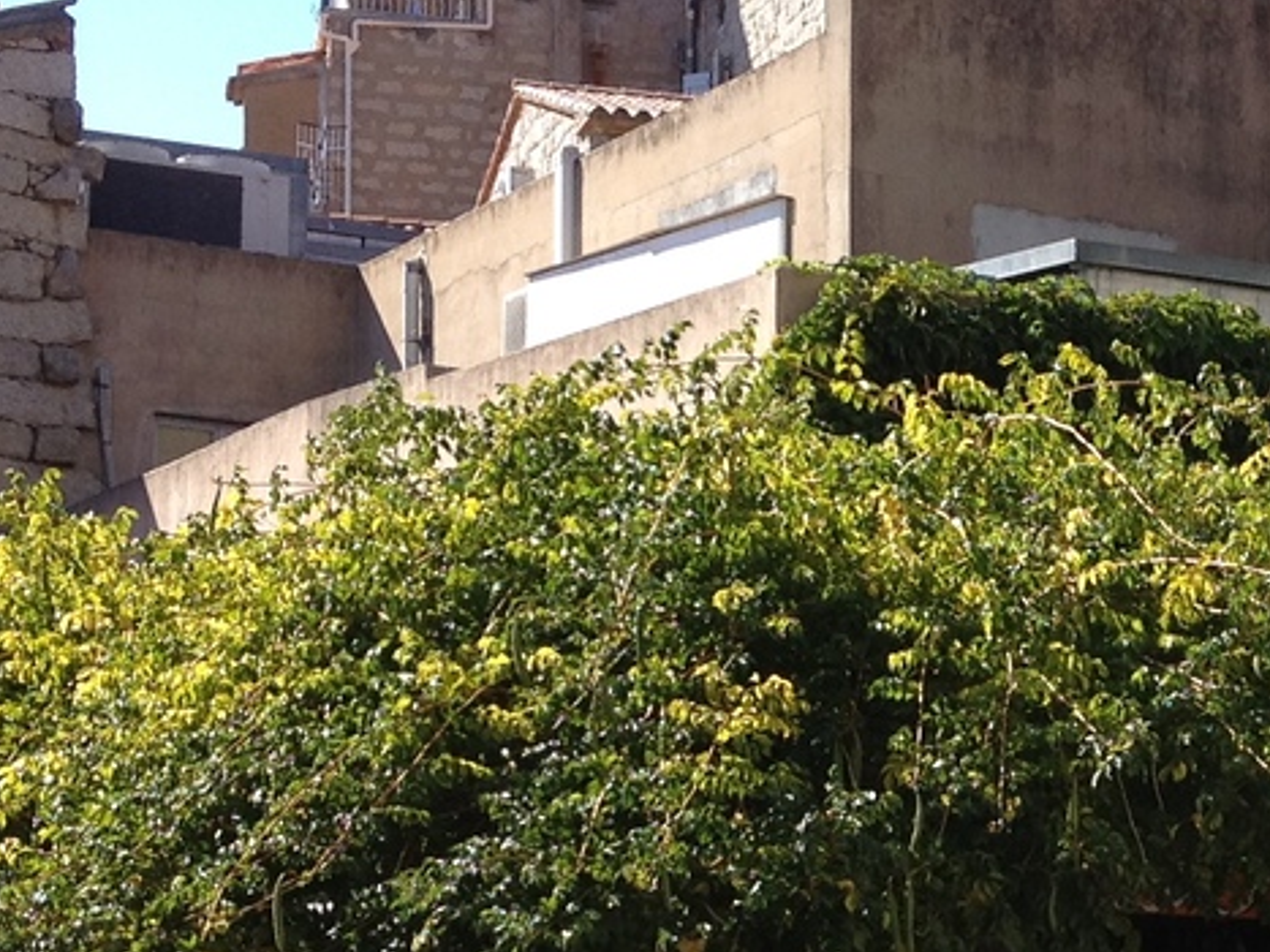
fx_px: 4401
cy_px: 827
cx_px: 1333
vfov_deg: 12.3
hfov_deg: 16.0
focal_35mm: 120
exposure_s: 1/890
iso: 64
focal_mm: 4.28
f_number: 2.4
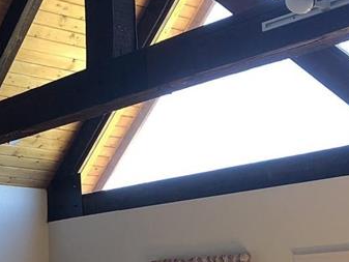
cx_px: -34
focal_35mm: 85
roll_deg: +0.8
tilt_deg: +4.7
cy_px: 255
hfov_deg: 21.8
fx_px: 857
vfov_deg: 17.0
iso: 25
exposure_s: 1/40
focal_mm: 3.99
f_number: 1.8
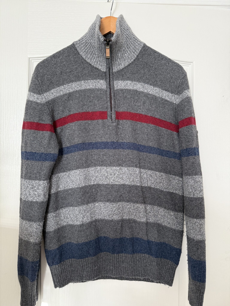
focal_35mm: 24
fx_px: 213
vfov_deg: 71.6
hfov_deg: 56.8
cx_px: 115
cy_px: 153
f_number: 1.78
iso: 200
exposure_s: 1/60
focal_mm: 6.76
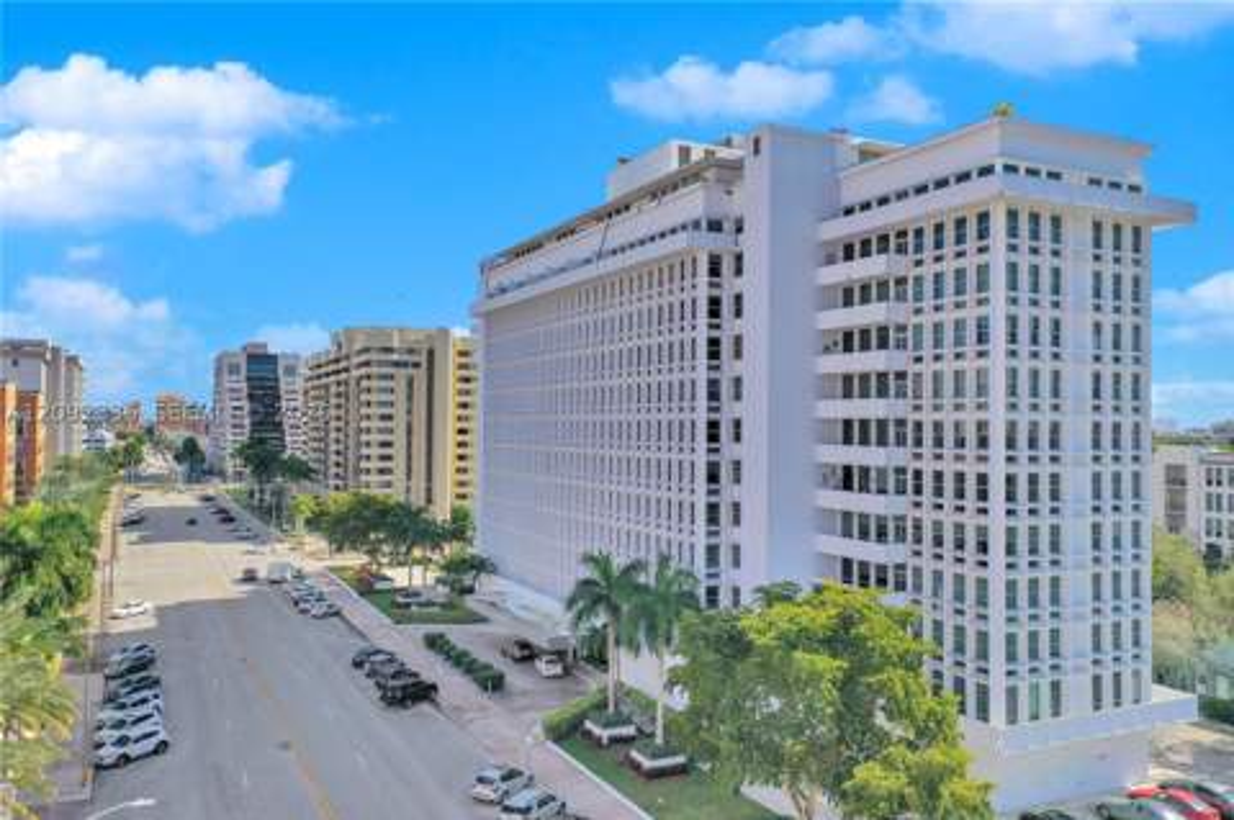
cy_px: 410
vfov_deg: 46.3
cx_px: 617
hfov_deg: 65.5
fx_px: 959
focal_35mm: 28
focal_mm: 10.26
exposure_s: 1/4000
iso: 100
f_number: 2.8
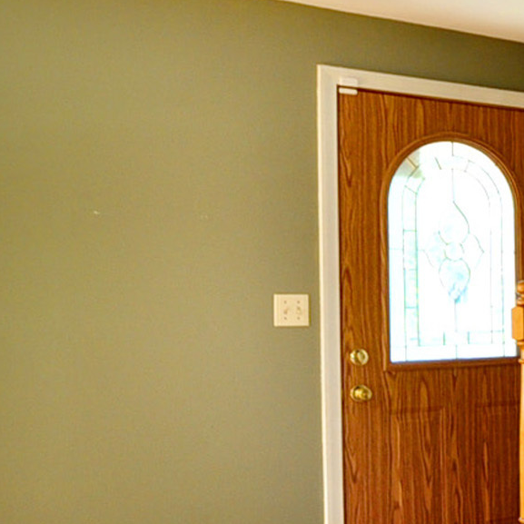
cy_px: 296
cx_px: 979
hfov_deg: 19.2
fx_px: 1096
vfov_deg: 26.9
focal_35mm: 64
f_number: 5
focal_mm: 10
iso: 320
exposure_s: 1/15
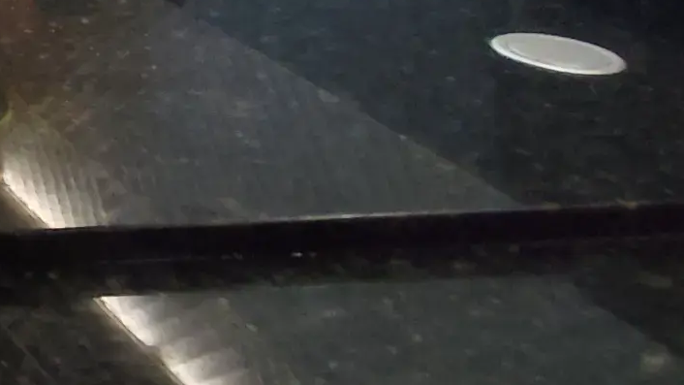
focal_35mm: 81
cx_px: -621
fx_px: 1469
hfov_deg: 18.7
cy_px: -91
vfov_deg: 14.4
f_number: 2.2
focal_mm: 1.65
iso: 64
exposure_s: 1/120
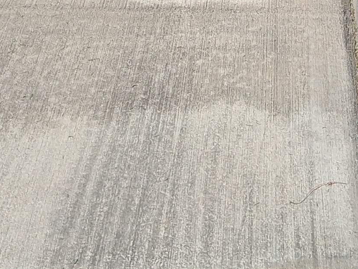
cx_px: 325
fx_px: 1324
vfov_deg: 10.4
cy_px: -311
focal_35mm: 128
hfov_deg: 15.2
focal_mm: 3.98
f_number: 1.8
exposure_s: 1/987
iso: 25
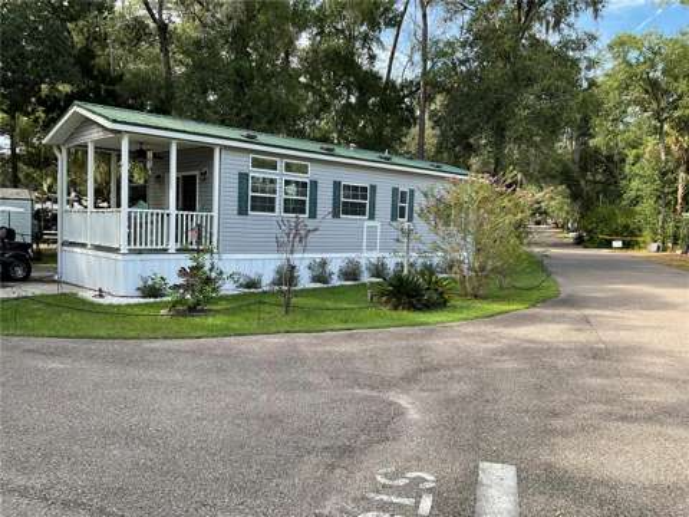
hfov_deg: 61.7
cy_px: 258
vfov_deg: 48.2
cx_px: 344
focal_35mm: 29
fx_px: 577
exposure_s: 1/227
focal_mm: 3
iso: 16
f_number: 1.8
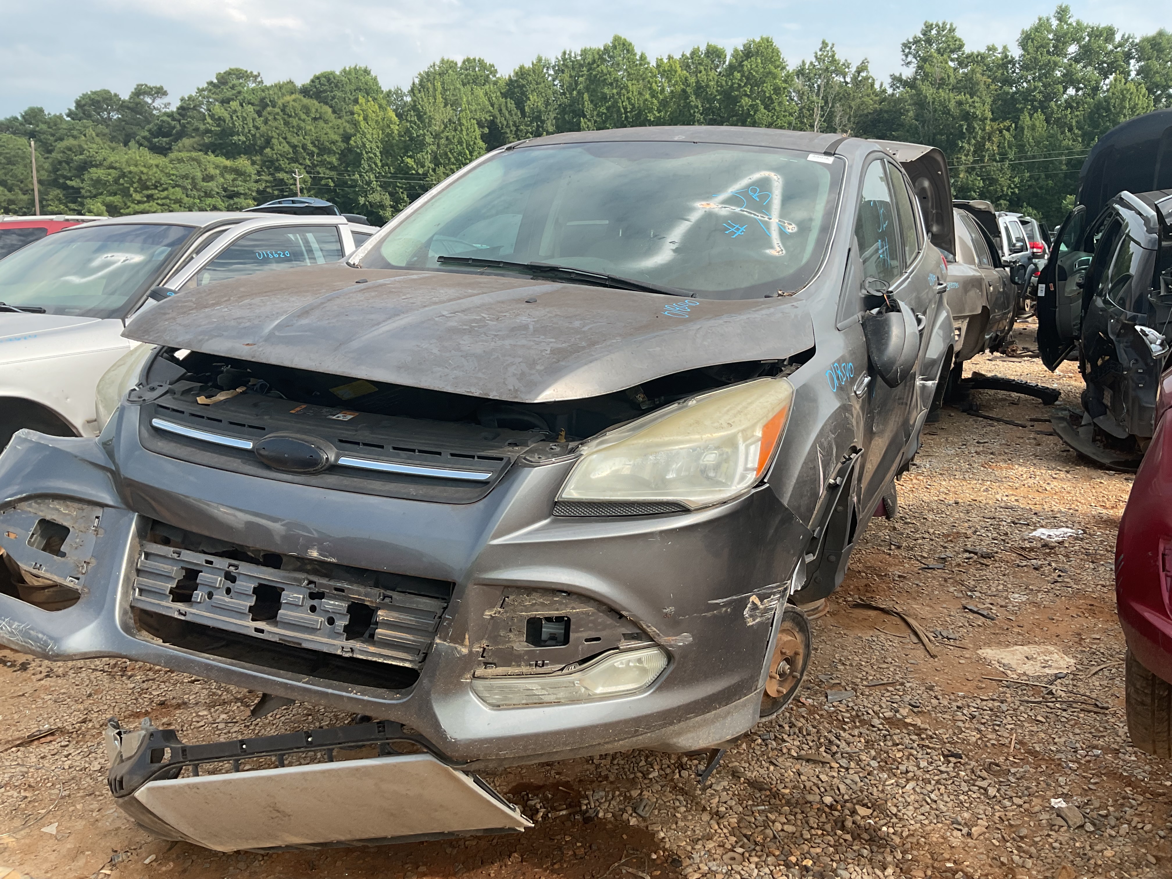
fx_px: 982
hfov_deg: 61.7
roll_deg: +1.6
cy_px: 440
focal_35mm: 29
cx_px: 586
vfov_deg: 48.2
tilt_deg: -12.8
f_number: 1.8
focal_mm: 3
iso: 16
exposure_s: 1/929
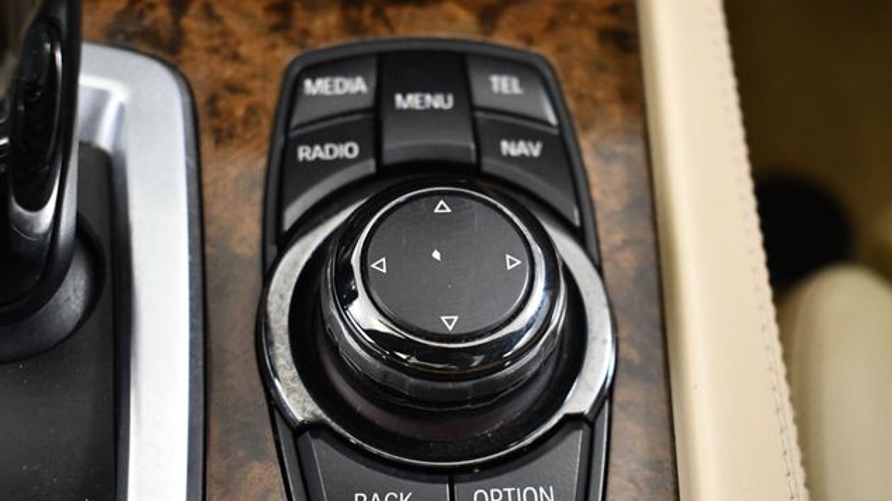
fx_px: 1348
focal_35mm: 57
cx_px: 445
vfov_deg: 21.1
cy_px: 255
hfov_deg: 36.6
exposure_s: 1/60
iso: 4000
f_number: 4.8
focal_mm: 36
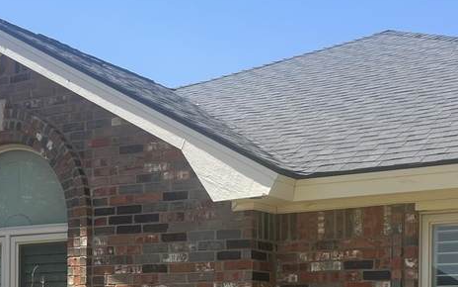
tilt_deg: -1.2
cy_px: 357
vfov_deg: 16.4
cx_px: 285
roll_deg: -0.3
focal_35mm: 76
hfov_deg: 27.1
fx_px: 949
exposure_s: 1/2222
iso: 50
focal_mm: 5.1
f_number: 1.6
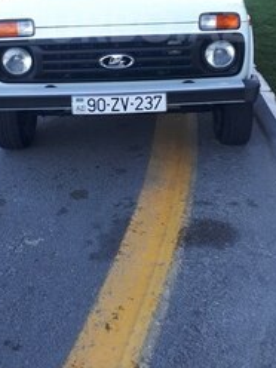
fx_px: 574
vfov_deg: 33.4
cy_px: 25
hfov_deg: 27.0
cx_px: 134
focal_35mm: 54
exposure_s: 1/33
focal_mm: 3.6
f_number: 1.9
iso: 50
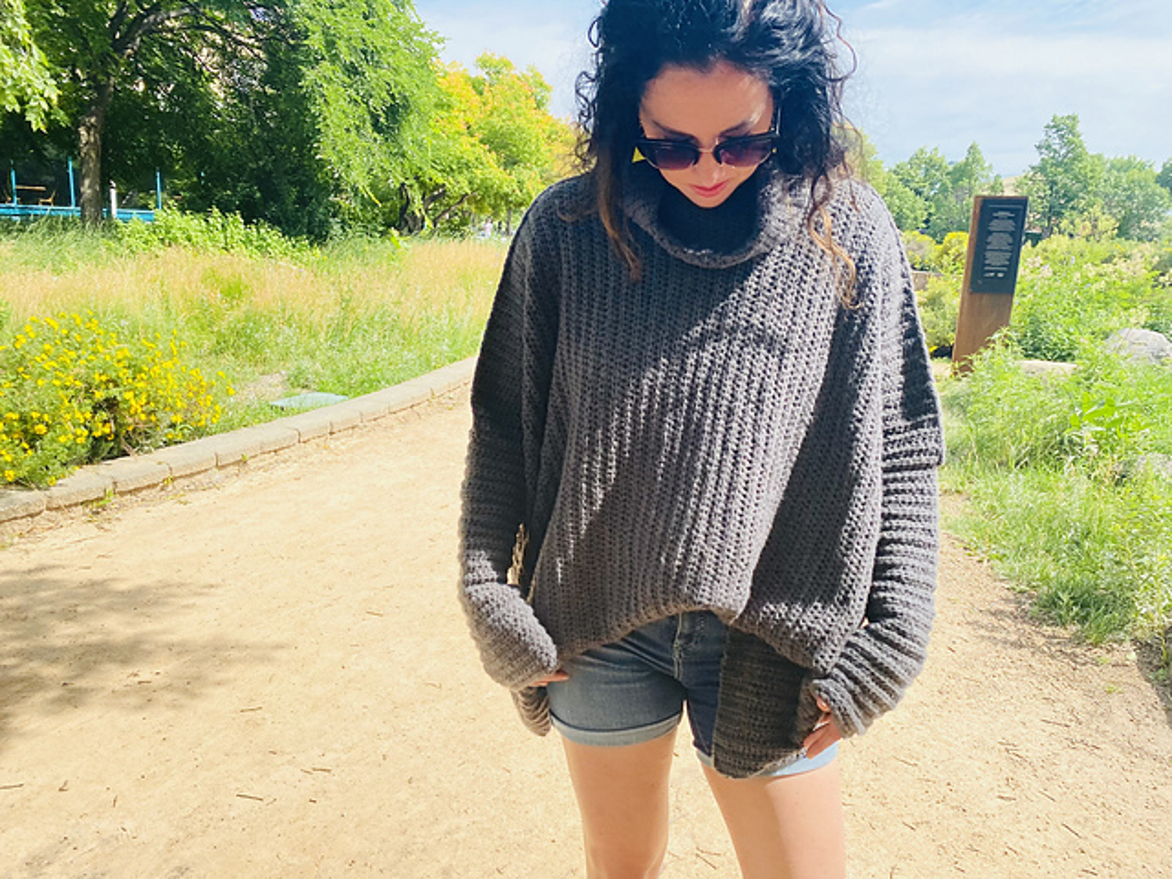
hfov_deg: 67.3
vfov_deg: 53.1
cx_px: 586
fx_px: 880
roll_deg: -2.3
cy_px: 440
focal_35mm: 26
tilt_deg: -14.4
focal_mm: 4.25
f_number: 1.8
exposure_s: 1/1585
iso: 32
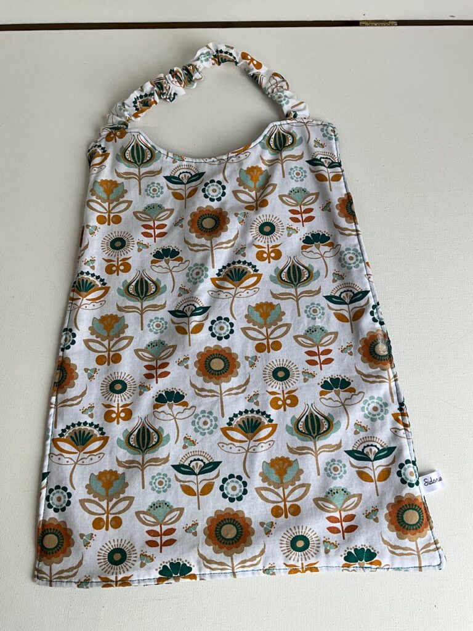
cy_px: 316
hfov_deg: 48.2
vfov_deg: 61.7
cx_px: 236
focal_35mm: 29
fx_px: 528
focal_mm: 3
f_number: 1.8
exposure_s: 1/320
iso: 25
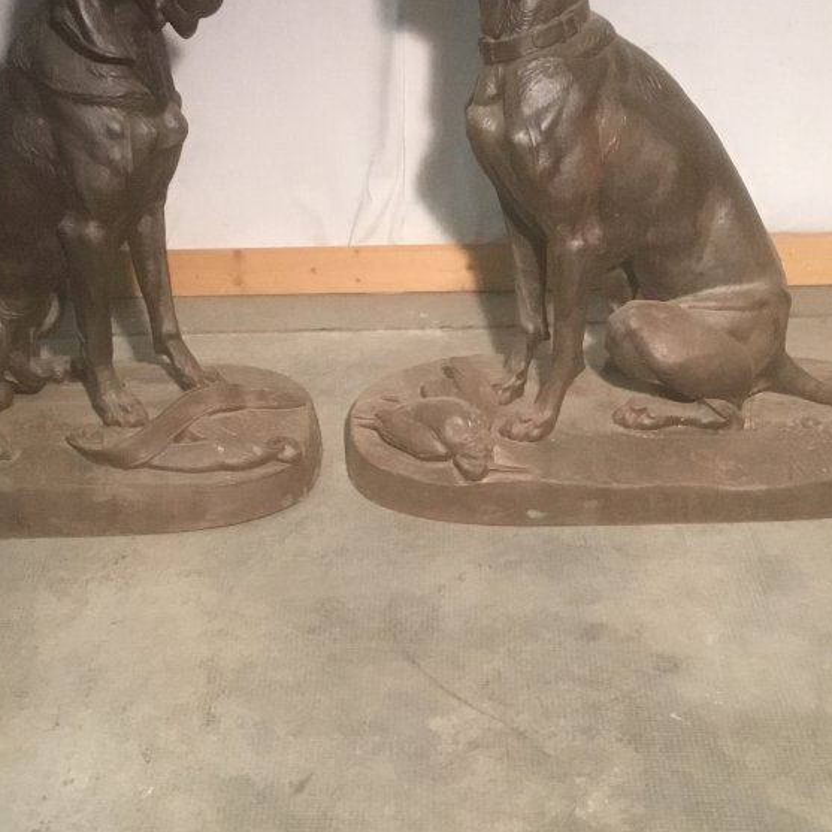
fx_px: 1604
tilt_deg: -27.8
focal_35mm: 59
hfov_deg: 29.1
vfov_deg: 29.1
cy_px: 415
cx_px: 373
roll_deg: +0.6
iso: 250
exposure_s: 1/33
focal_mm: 3.3
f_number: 2.4
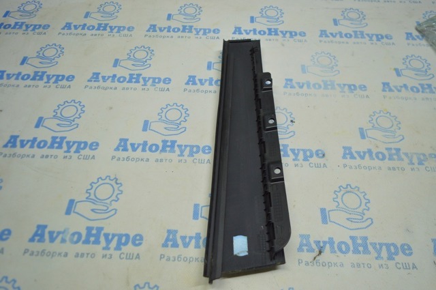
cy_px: 145
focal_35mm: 27
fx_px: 327
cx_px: 218
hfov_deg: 67.4
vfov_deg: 47.8
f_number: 3.5
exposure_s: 1/80
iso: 400
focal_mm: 18
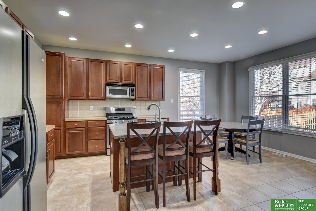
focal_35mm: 18
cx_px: 158
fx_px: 158
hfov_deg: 90.0
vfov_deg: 67.4
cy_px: 106
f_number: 8
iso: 400
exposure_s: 1/5
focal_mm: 12
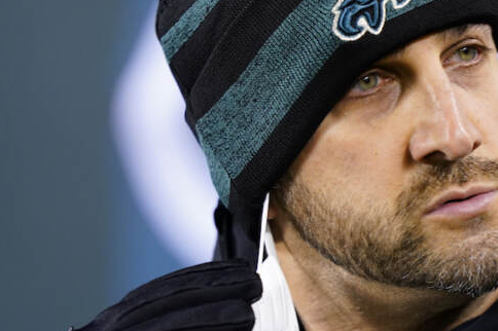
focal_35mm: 847
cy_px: 162
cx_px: 311
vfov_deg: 1.6
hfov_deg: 2.4
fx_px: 11708
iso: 3200
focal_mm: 400
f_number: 2.8
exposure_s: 1/1000
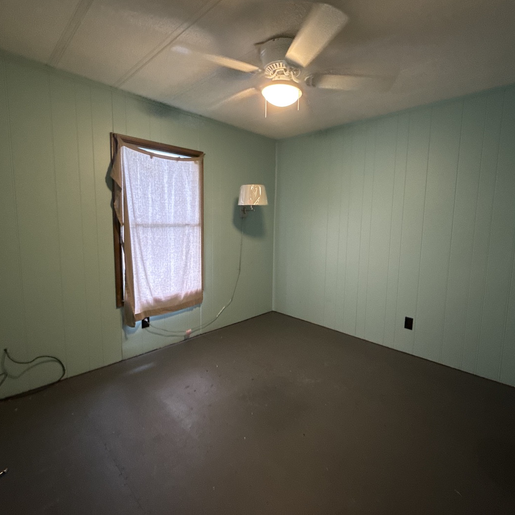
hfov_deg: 83.9
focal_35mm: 17
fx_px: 286
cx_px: 269
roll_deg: -0.7
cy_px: 250
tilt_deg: -5.8
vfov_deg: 83.9
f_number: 2.2
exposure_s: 1/60
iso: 640
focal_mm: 2.22
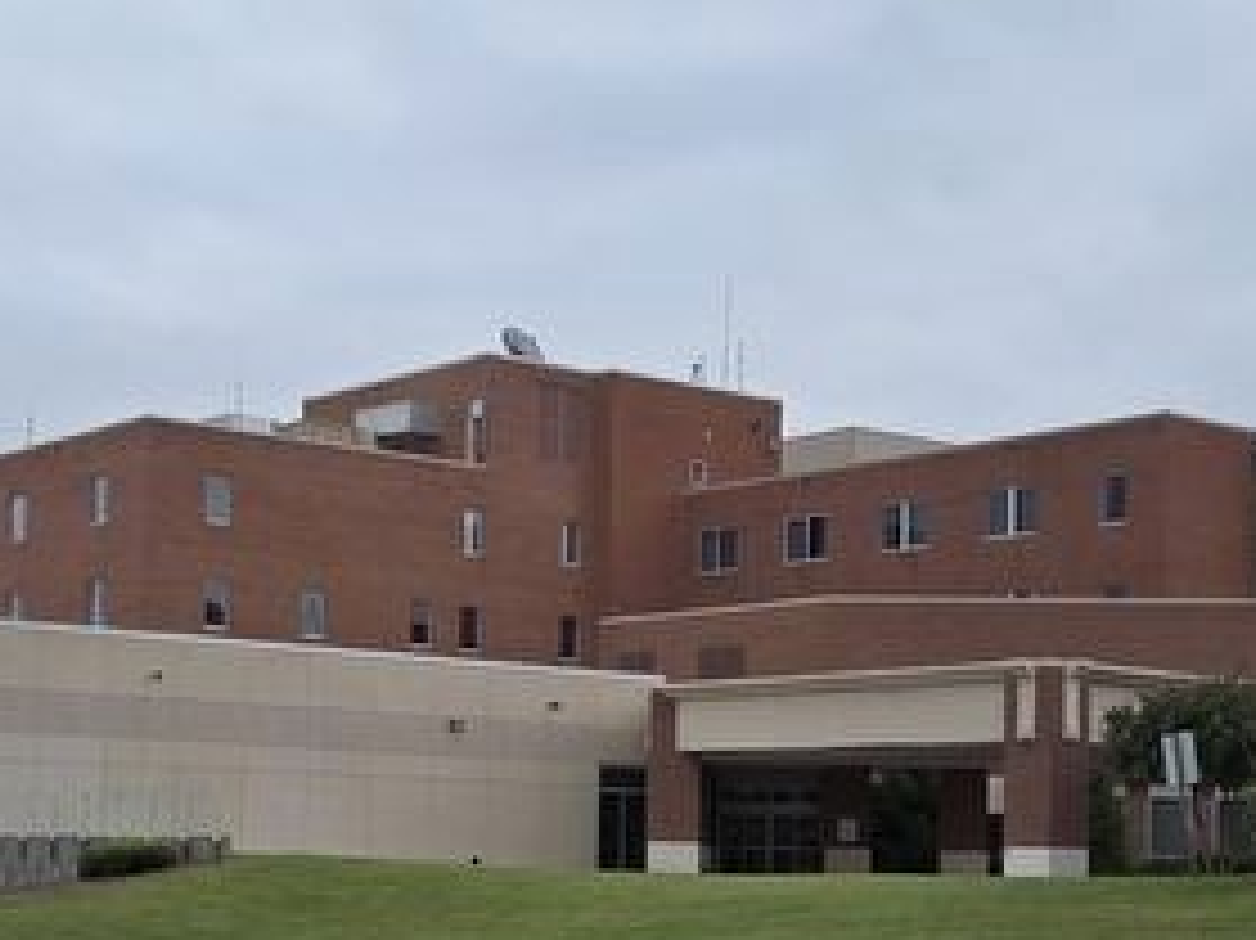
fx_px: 2394
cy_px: 688
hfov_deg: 29.3
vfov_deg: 22.1
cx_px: 486
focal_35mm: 66
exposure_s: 1/415
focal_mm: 5.4
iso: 25
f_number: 1.8
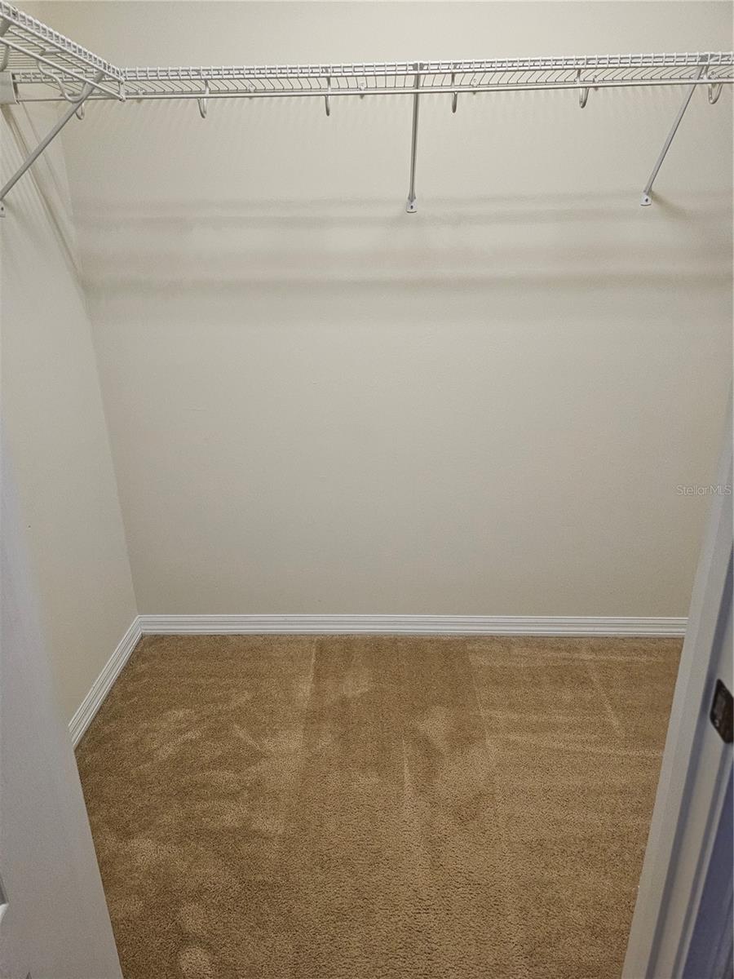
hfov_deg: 58.9
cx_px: 367
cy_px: 490
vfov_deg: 73.9
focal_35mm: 23
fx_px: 650
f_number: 1.7
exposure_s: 1/120
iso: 500
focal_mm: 6.3
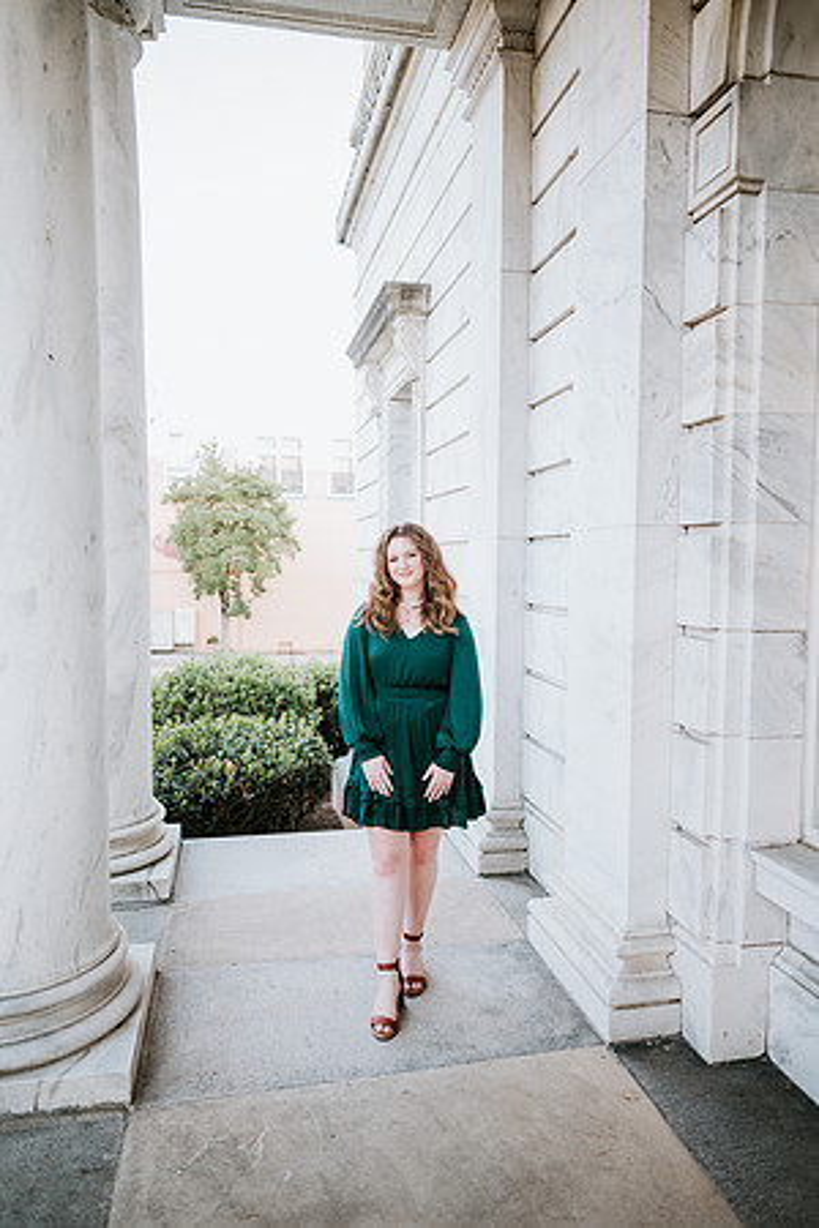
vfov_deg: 73.7
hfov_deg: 53.1
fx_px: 819
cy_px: 614
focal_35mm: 24
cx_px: 410
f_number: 2
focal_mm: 24
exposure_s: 1/160
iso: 100
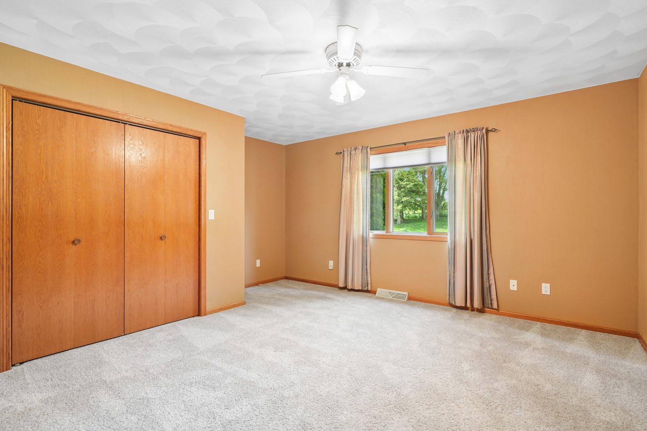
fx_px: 306
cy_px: 218
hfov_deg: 93.3
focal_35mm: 17
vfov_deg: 70.4
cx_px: 327
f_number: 10
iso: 400
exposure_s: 1/4
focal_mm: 16
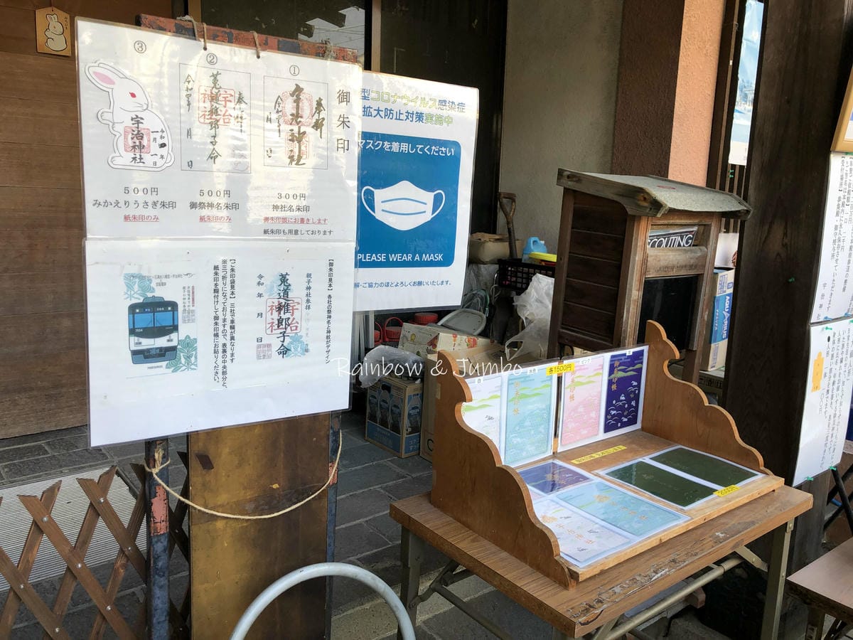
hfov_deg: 63.4
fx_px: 690
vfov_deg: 49.7
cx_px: 426
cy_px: 320
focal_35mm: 28
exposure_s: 1/120
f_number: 1.8
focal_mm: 4
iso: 25
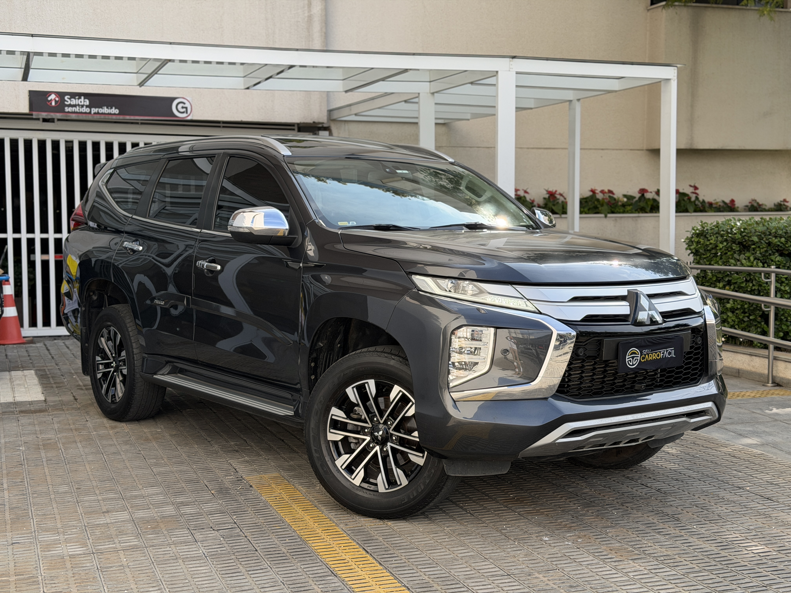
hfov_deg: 39.7
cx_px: 396
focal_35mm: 48
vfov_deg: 30.3
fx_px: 1097
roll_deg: +0.9
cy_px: 296
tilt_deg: -4.3
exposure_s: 1/1403
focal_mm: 6.76
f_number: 1.78
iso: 64
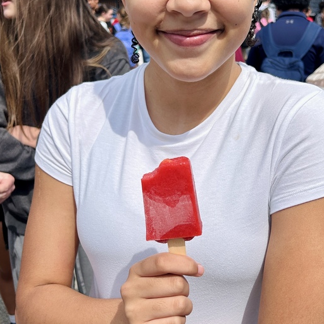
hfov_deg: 36.6
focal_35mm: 46
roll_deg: +1.4
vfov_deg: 36.8
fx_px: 487
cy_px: 150
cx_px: 197
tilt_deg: -13.7
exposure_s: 1/4274
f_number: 1.5
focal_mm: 5.7
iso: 50
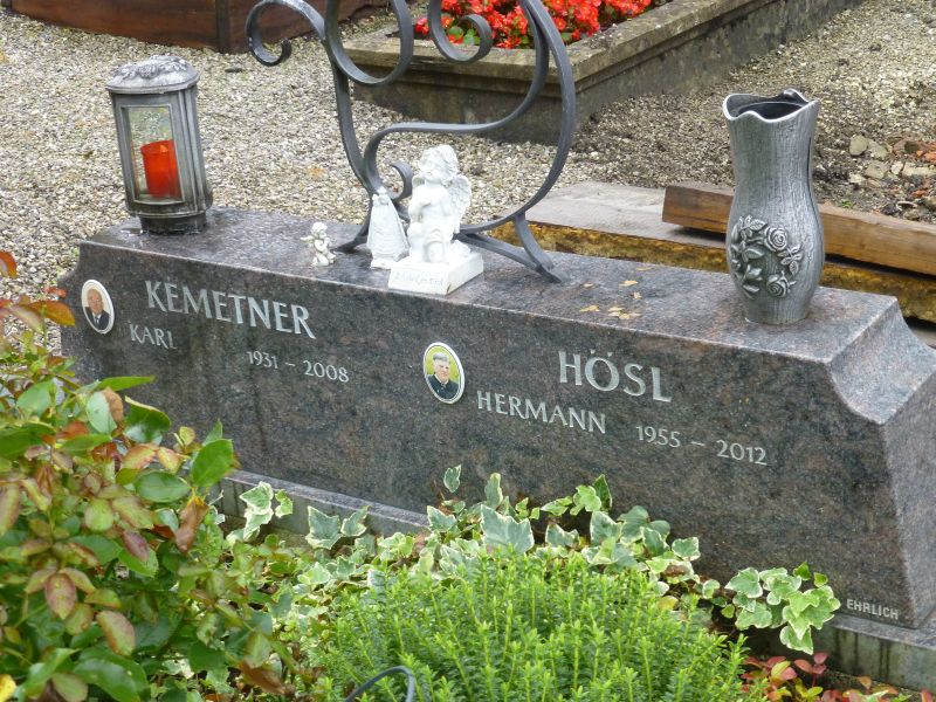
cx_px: 468
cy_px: 351
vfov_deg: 22.3
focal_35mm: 66
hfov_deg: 29.4
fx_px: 1785
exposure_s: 1/125
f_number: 4.9
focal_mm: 11.7
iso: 250
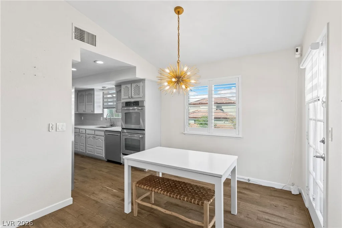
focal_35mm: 17
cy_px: 114
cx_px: 171
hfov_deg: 93.3
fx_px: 161
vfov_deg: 70.4
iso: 400
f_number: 8
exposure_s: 1/10
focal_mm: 17
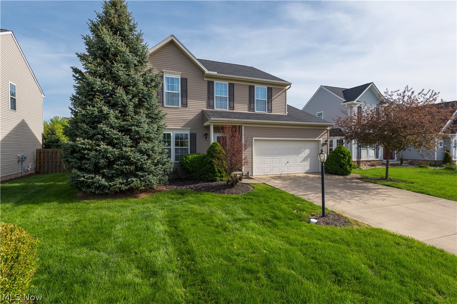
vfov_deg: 64.5
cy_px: 152
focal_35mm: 19
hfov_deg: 86.9
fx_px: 241
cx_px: 228
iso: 100
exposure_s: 1/200
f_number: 9
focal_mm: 19
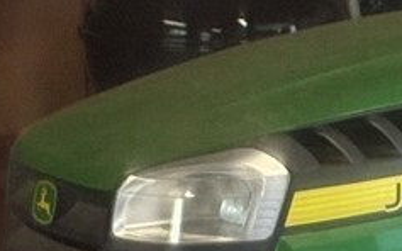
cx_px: 1203
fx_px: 3768
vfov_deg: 3.8
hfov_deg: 5.7
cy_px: 378
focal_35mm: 344
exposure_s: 1/120
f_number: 1.78
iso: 125
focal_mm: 6.76
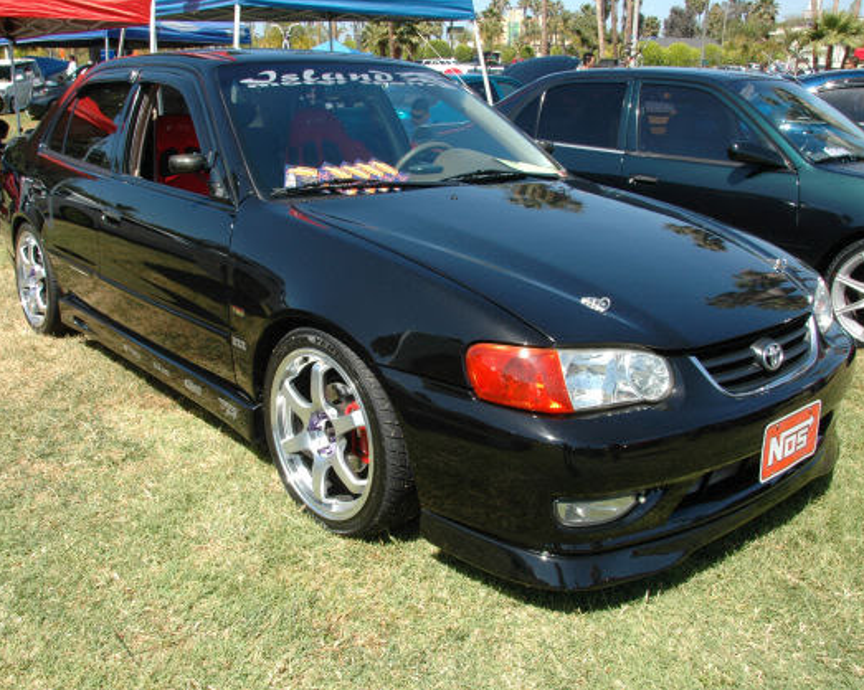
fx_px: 792
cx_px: 378
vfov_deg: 47.1
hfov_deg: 57.0
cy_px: 340
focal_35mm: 31
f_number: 14
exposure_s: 1/80
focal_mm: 18
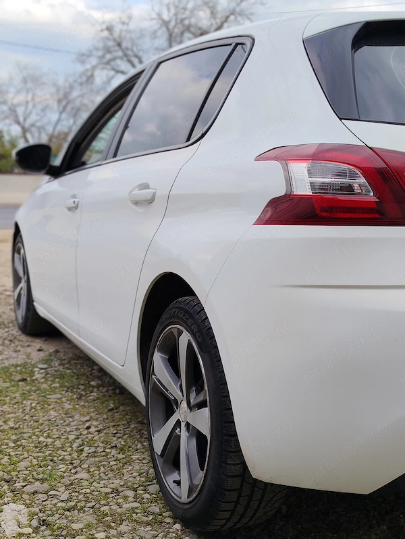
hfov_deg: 30.3
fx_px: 749
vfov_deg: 39.7
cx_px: 202
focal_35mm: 48
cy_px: 270
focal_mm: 5.24
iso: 52
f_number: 1.7
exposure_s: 1/536
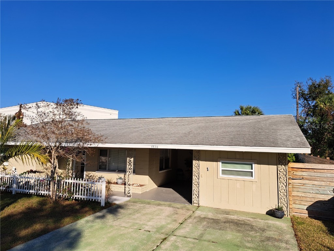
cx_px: 167
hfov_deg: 71.6
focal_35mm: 24
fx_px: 232
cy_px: 126
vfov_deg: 56.8
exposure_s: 1/1385
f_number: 1.8
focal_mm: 5.23
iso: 50
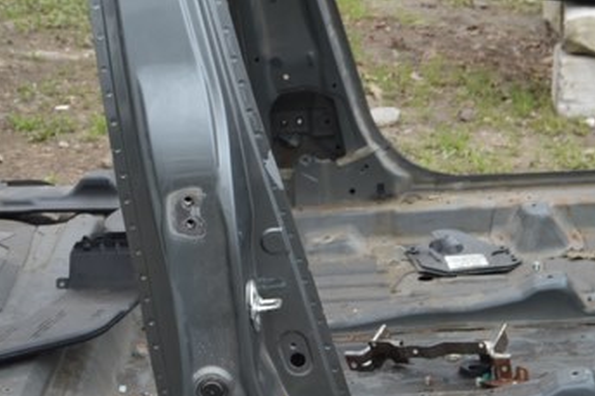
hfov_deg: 17.6
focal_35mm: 116
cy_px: 170
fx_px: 1916
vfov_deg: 11.8
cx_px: 180
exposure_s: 1/125
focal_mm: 26
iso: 180
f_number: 5.6
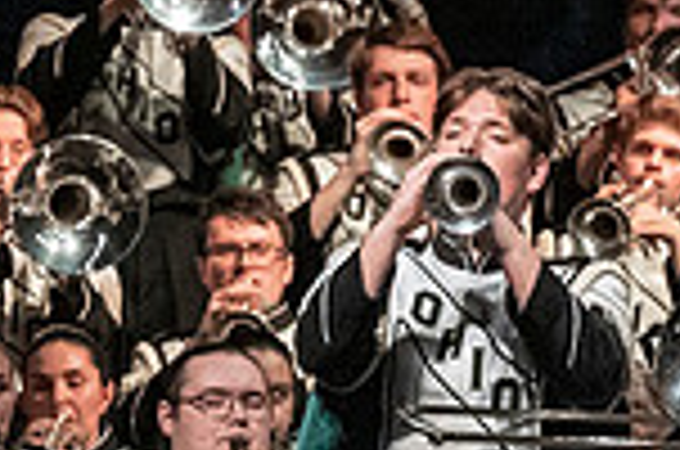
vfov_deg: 1.5
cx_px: 1238
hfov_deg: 2.3
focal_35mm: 893
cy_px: 576
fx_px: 16832
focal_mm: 155
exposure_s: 1/500
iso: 4000
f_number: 4
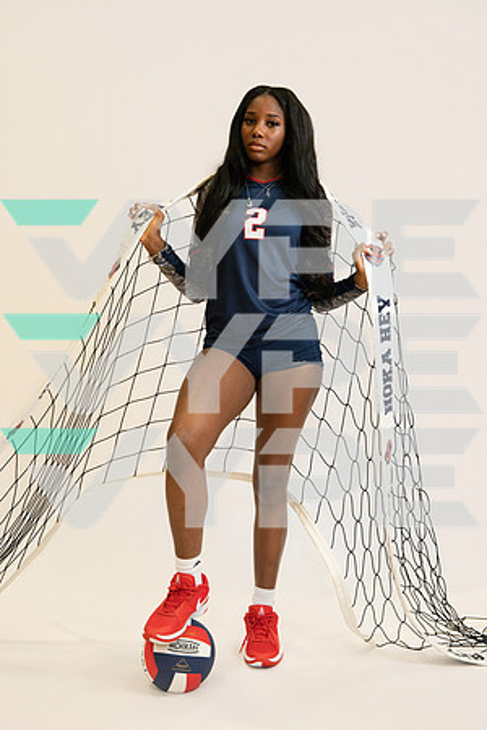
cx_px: 244
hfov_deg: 30.6
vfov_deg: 44.6
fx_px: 891
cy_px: 365
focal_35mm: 44
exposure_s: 1/125
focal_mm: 43.9
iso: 400
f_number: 4
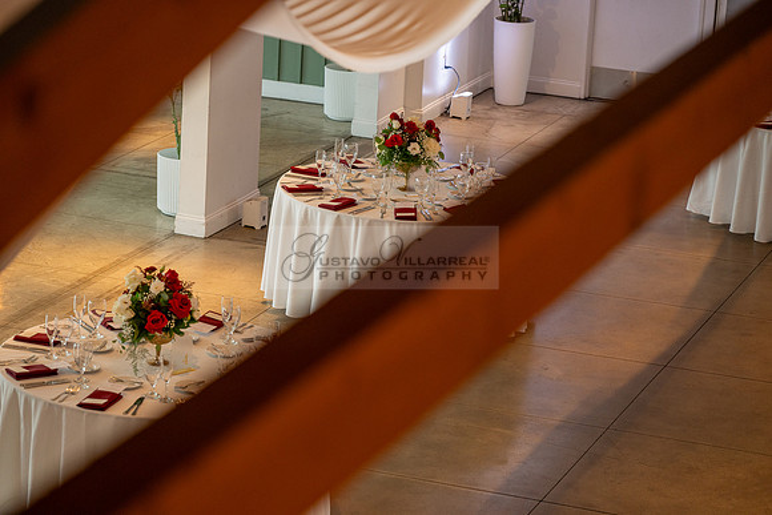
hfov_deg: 17.1
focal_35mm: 120
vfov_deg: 11.4
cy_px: 258
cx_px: 386
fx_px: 2574
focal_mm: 120
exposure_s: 1/80
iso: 1000
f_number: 4
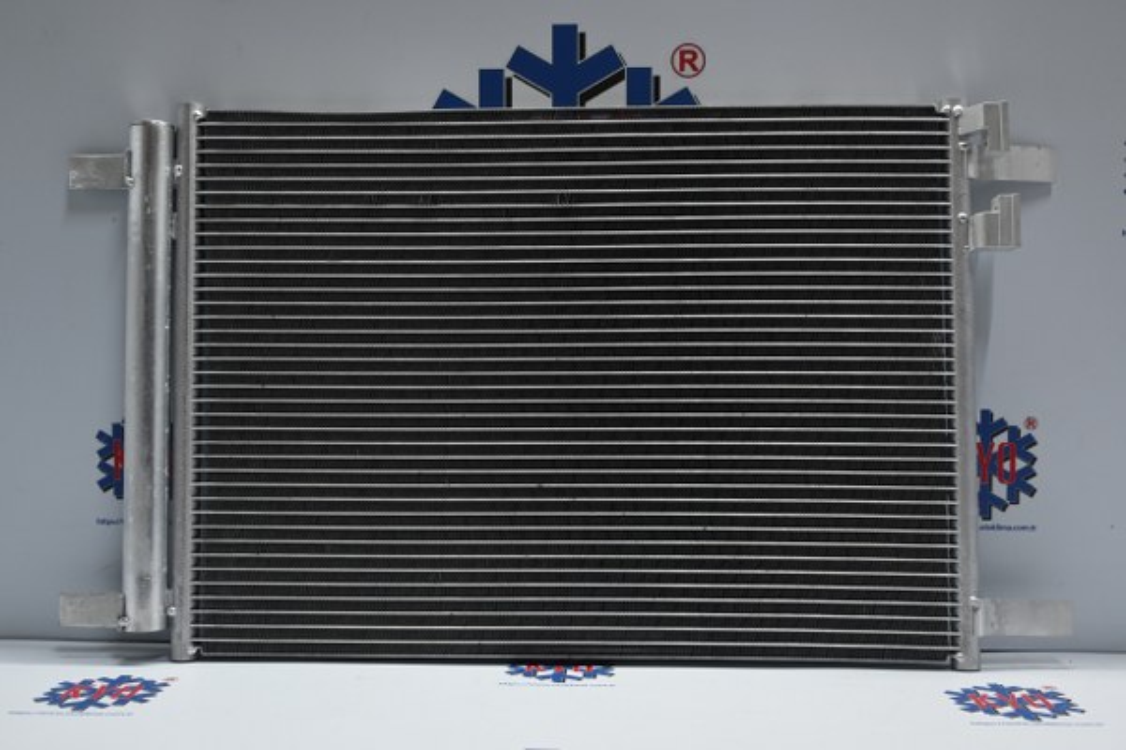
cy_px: 375
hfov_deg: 49.6
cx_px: 563
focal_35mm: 39
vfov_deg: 34.2
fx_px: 1220
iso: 360
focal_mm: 26
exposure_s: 1/40
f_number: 4.5
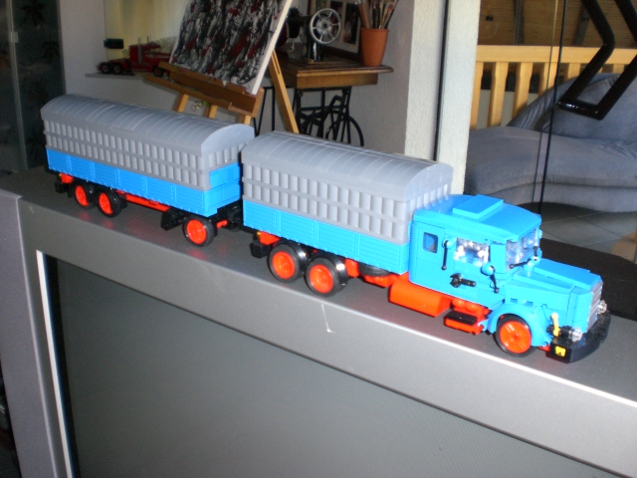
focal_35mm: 38
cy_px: 239
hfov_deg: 49.0
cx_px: 318
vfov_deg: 37.7
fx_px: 699
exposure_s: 1/60
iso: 200
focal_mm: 6.3
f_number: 3.1
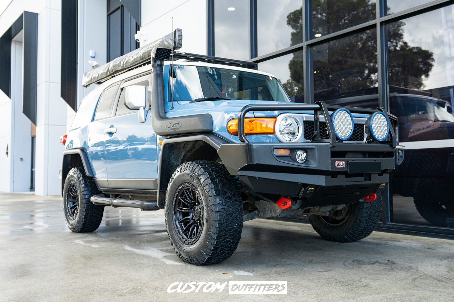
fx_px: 366
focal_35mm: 29
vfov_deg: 45.0
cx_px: 227
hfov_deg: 63.7
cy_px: 151
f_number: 4
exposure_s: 1/160
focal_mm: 29
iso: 400
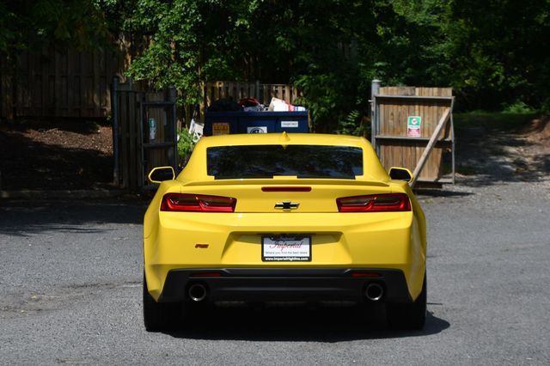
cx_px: 275
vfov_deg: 12.2
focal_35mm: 112
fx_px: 1710
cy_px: 183
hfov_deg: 18.3
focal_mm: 75
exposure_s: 1/320
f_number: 9
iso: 100
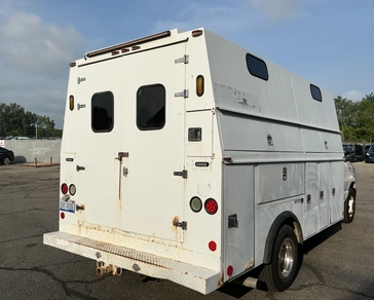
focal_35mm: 30
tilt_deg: -1.3
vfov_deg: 48.6
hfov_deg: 58.7
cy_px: 152
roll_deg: +0.6
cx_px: 197
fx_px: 332
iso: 25
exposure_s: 1/4065
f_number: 1.8
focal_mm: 3
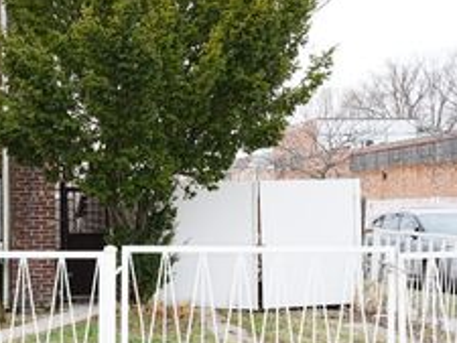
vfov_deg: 23.7
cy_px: 185
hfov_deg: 30.0
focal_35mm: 62
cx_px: 55
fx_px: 819
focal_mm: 29
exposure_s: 1/125
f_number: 8
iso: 200
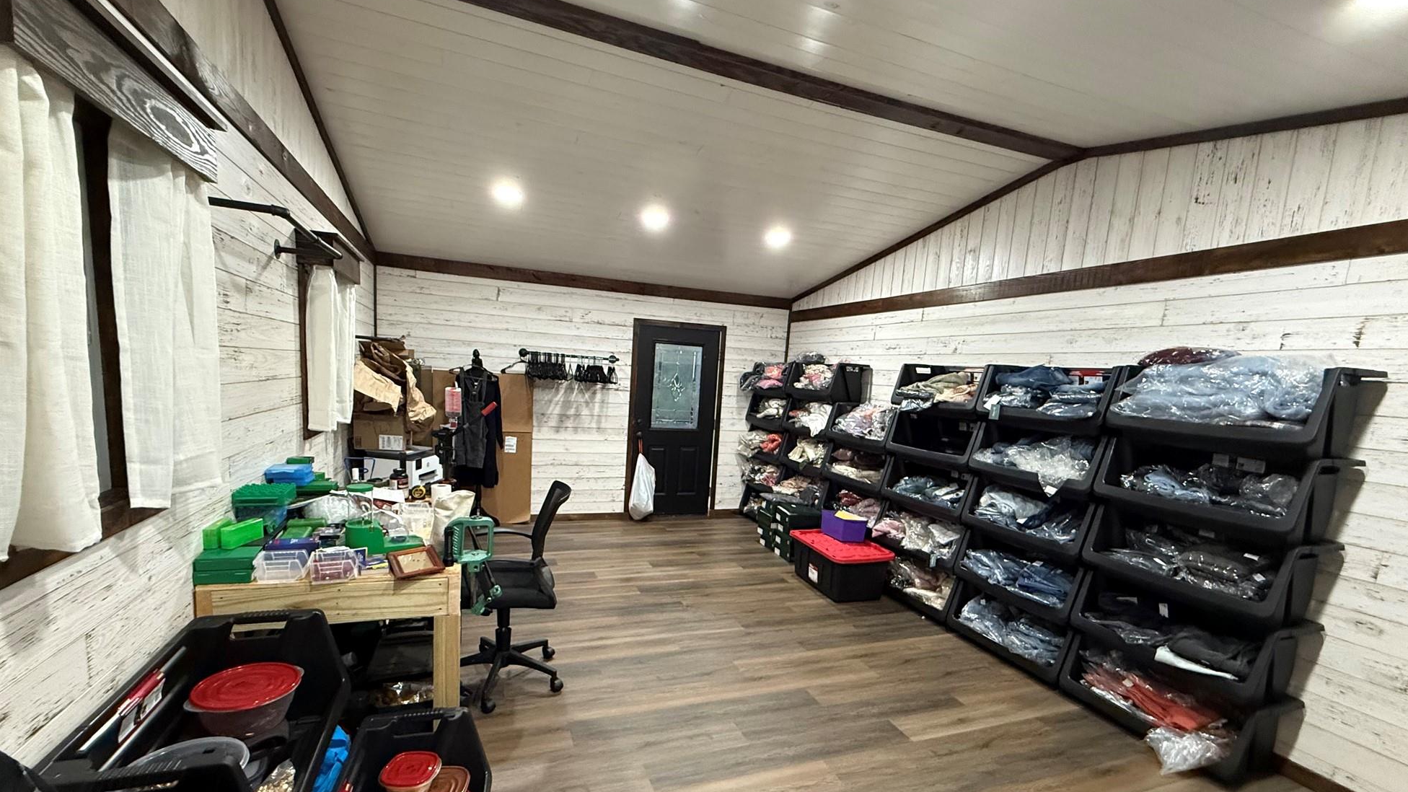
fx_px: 597
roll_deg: -4.1
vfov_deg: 66.6
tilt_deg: -8.0
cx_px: 691
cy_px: 463
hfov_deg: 99.4
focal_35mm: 16
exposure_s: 1/60
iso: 640
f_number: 2.2
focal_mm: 2.22
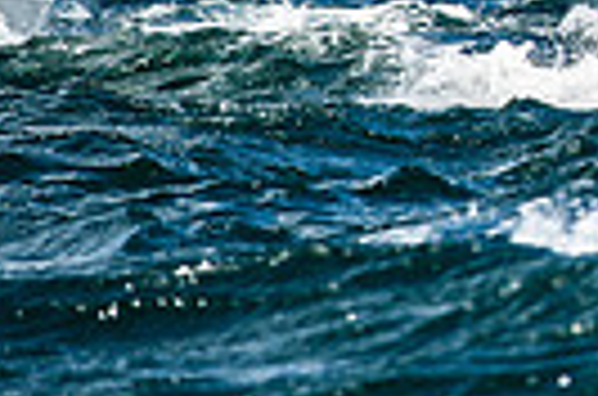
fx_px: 13373
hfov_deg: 2.6
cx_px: 1165
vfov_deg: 1.7
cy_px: -220
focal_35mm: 807
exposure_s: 1/3200
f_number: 5.6
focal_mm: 185
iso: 500
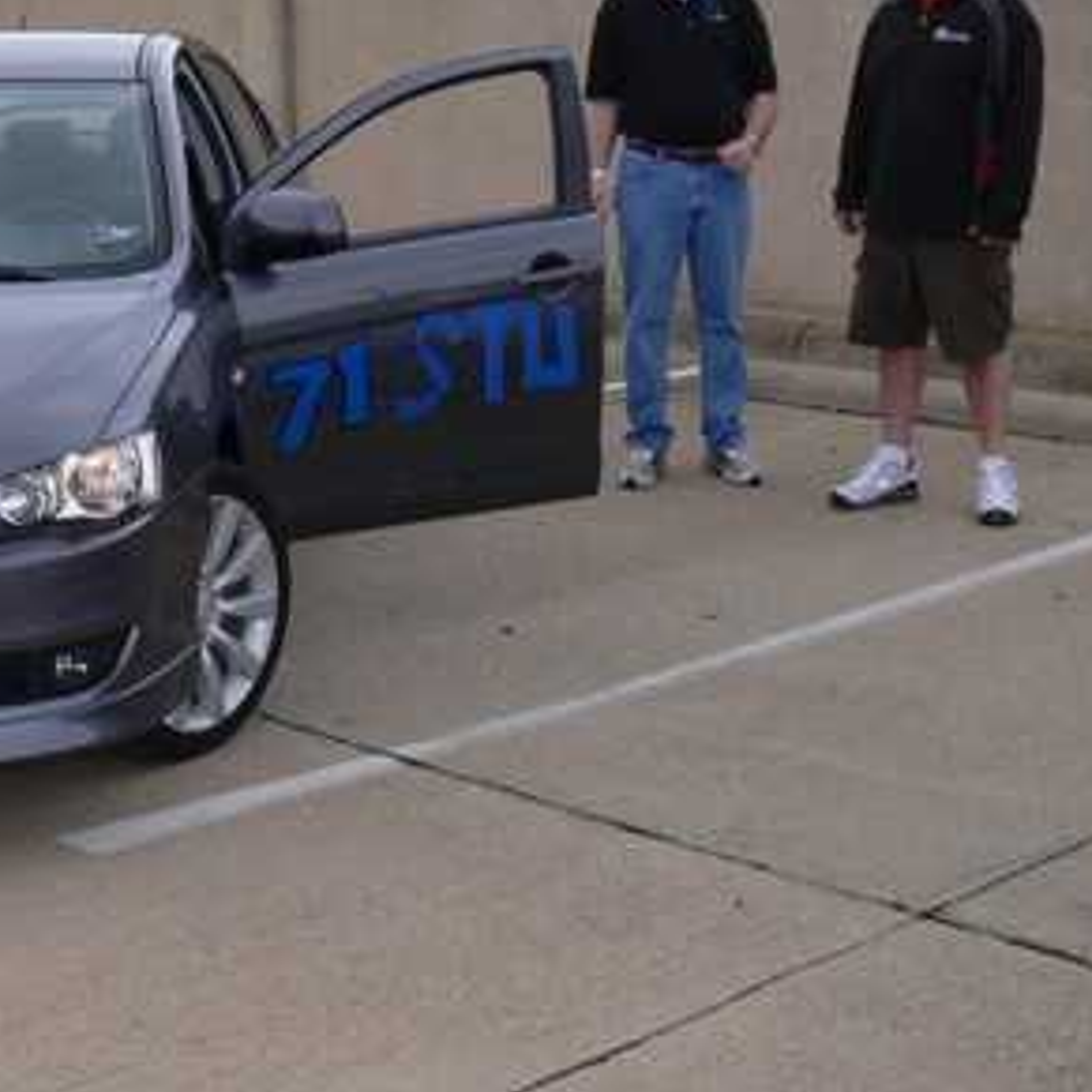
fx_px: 2427
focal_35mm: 68
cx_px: 56
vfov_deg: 25.1
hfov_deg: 24.4
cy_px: 285
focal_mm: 7.4
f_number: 5.6
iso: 80
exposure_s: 1/160
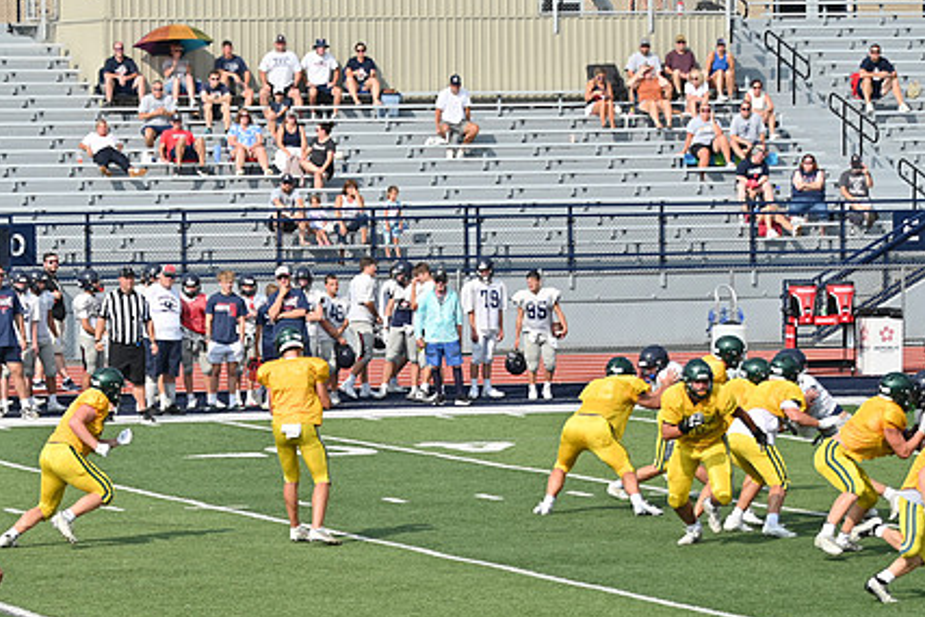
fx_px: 5860
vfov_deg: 6.0
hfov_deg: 9.0
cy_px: 406
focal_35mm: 228
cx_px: 312
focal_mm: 112
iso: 100
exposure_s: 1/800
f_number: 5.3
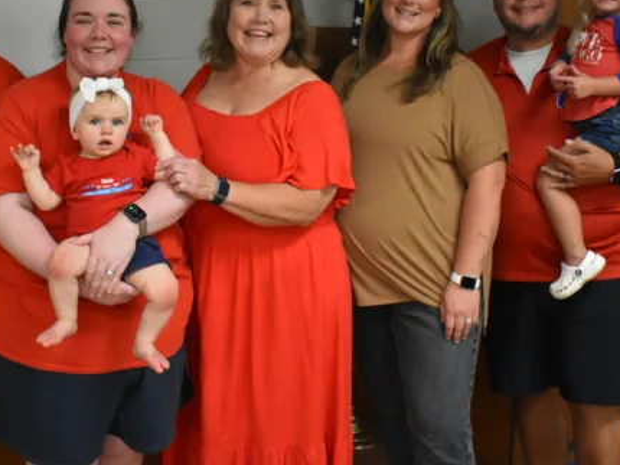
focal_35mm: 53
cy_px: 134
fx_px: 946
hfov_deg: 36.1
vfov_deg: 27.3
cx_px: 226
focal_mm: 21
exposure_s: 1/250
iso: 3200
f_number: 3.8
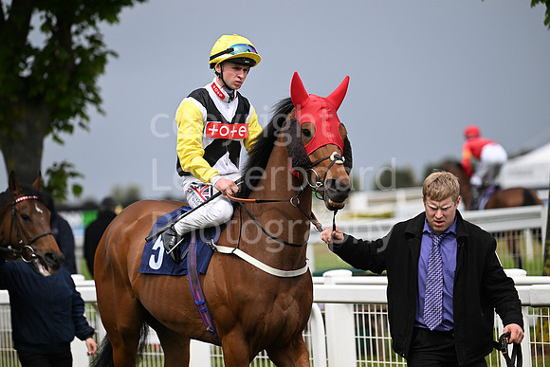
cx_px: 275
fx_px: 2827
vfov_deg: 7.4
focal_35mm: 185
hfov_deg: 11.1
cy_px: 184
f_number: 3.5
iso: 800
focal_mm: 185
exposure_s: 1/8000
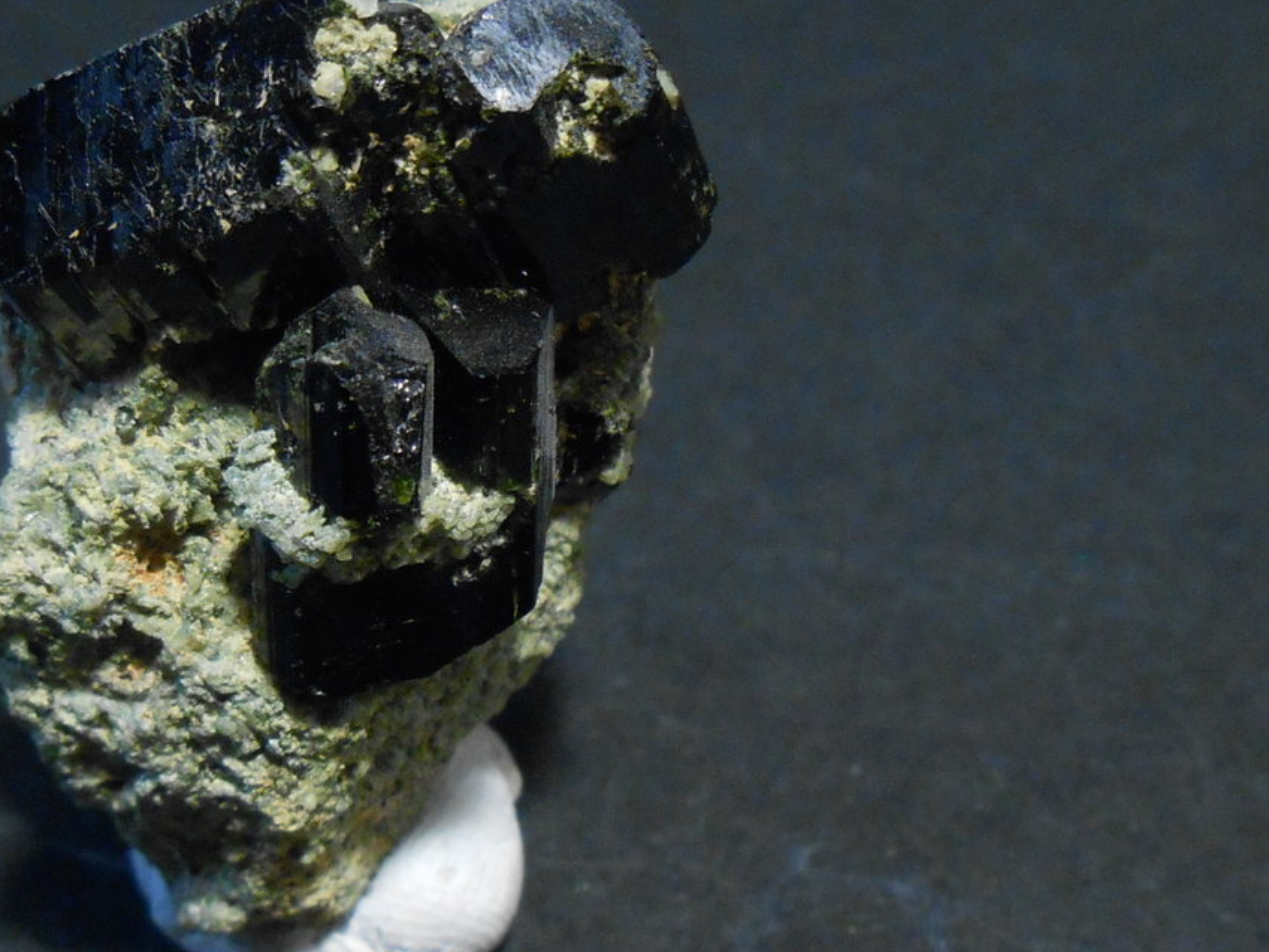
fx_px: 1797
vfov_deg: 29.6
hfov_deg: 38.3
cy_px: 554
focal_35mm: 49
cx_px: 393
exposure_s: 1/8
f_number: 3.5
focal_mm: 4.6
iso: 400
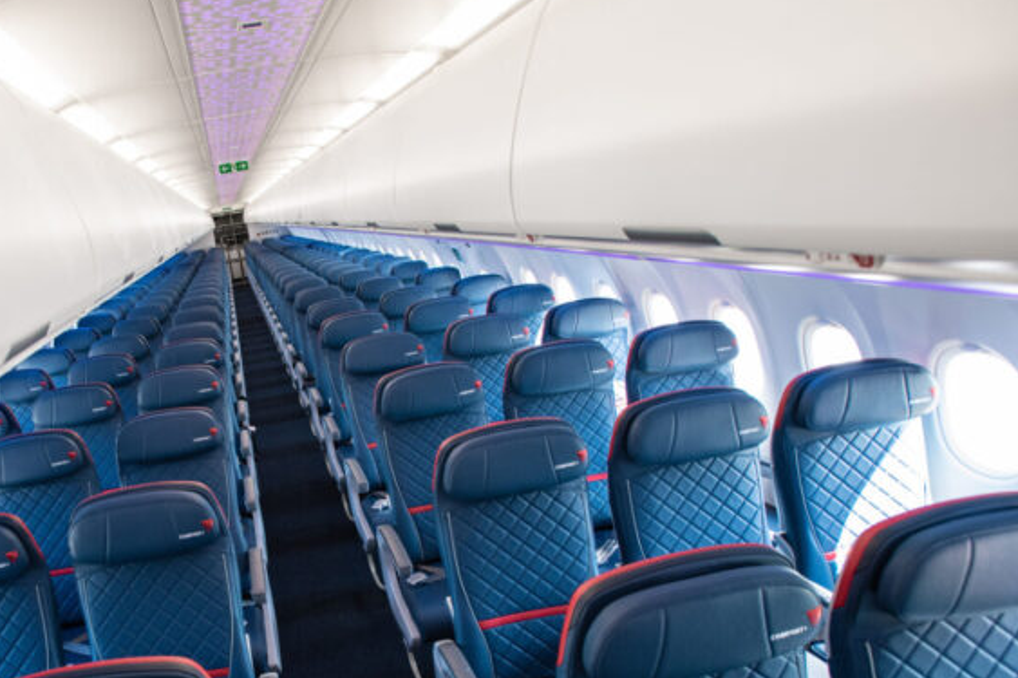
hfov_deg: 66.7
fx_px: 735
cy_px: 492
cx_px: 306
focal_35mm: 26
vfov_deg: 48.0
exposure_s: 1/60
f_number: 5
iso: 1000
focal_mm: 17
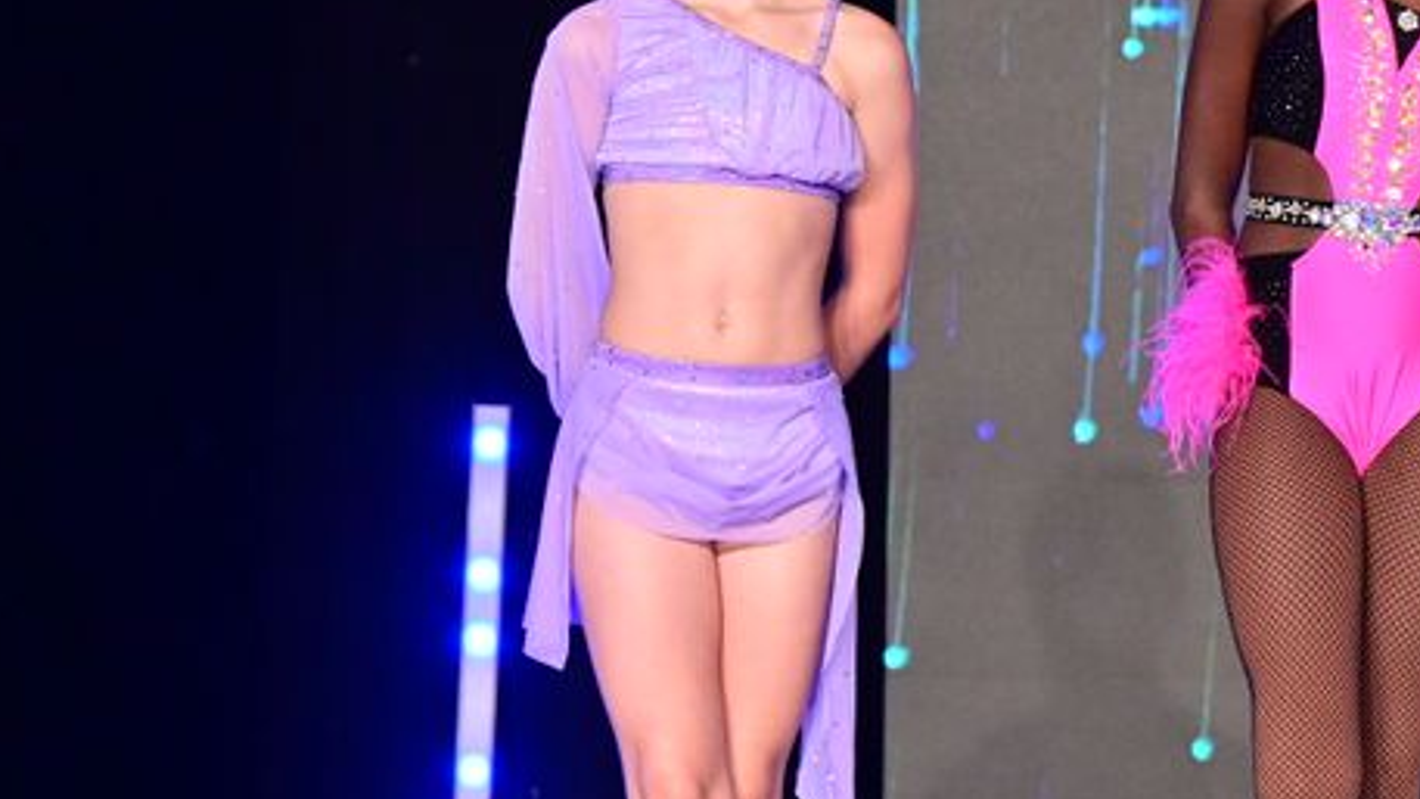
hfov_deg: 7.0
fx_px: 11521
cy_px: 84
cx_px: 1858
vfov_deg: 4.0
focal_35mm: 306
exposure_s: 1/500
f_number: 2.8
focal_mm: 89
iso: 2500
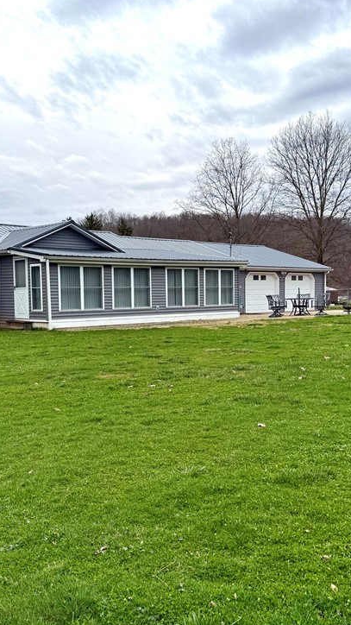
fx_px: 612
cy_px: 323
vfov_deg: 54.0
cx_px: 161
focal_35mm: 37
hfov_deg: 32.0
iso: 80
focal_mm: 6.76
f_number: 1.78
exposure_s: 1/2053
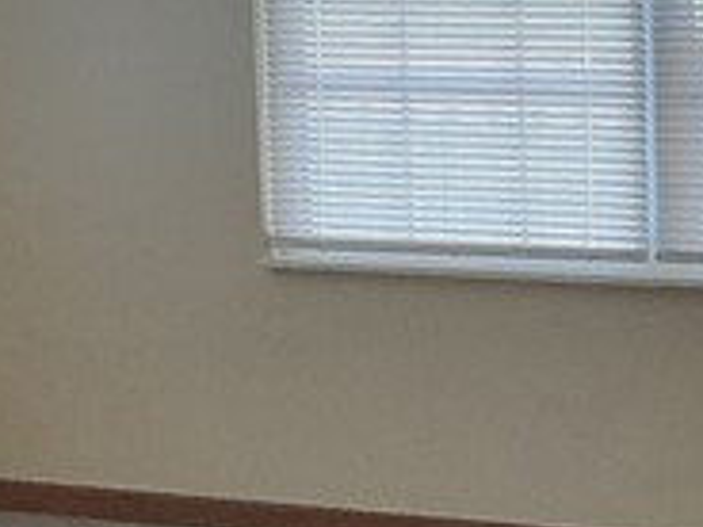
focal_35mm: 161
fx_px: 3270
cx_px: 470
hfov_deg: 12.3
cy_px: 118
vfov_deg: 9.2
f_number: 1.8
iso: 125
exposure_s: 1/60
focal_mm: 3
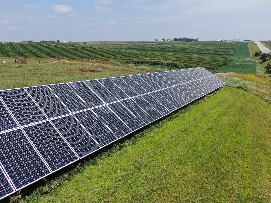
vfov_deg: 56.8
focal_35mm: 24
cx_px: 136
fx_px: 188
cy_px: 102
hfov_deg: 71.6
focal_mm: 4.39
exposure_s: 1/120
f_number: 2.8
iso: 100
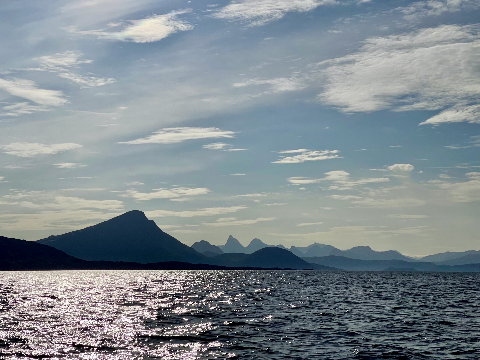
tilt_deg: +5.2
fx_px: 887
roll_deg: +1.0
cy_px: 180
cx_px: 240
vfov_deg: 22.9
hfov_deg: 30.3
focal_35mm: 64
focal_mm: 7.5
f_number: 2.2
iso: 25
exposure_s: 1/16393
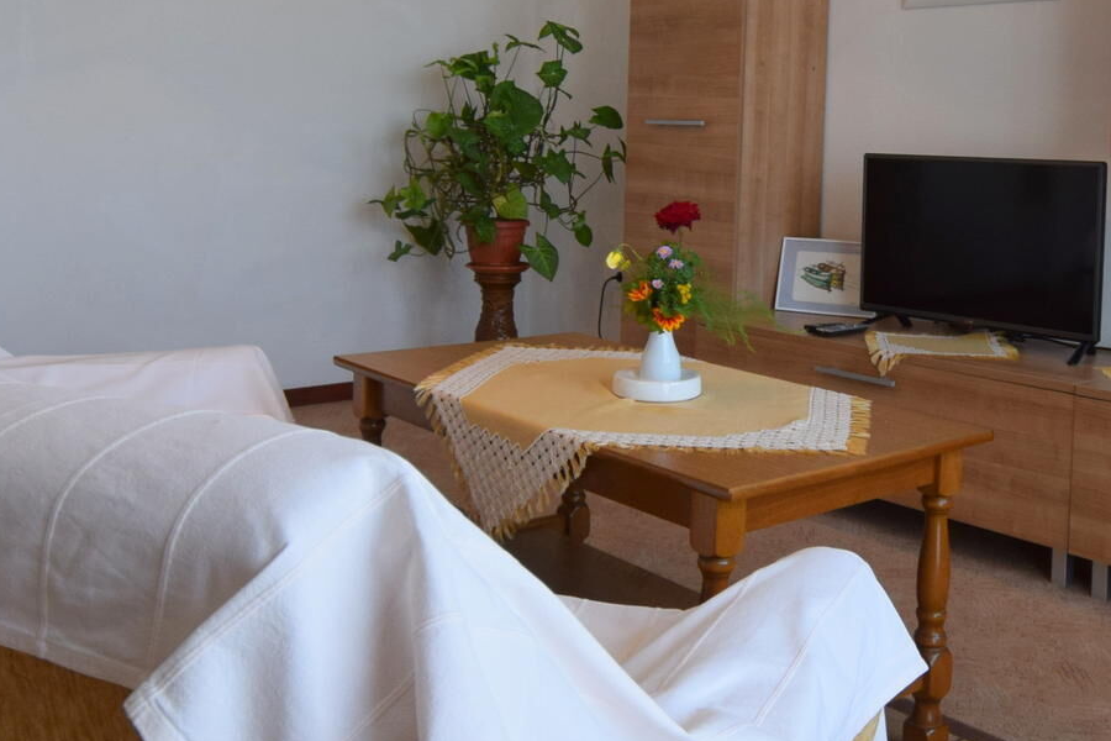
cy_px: 193
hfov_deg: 47.9
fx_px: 1234
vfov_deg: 32.8
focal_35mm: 40
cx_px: 717
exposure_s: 1/60
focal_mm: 10
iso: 500
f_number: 4
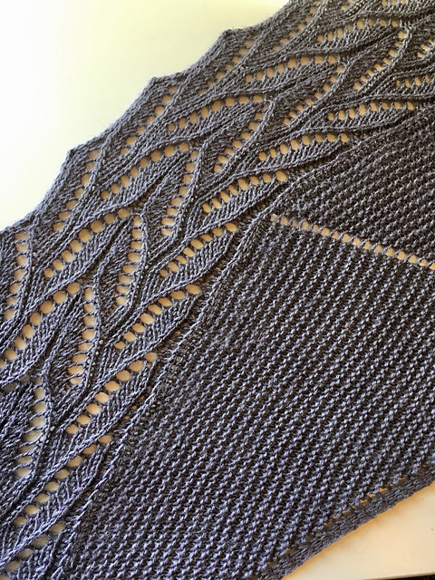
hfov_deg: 48.2
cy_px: 290
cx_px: 218
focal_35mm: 29
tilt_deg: -75.7
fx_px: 486
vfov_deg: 61.7
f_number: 2.2
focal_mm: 4.15
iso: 40
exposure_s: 1/30
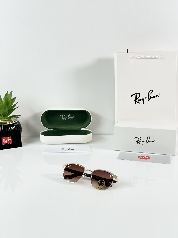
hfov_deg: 30.3
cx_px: 89
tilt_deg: -16.4
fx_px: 329
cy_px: 119
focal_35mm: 48
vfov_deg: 39.7
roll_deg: +0.5
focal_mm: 6.86
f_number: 1.78
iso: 50
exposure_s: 1/100
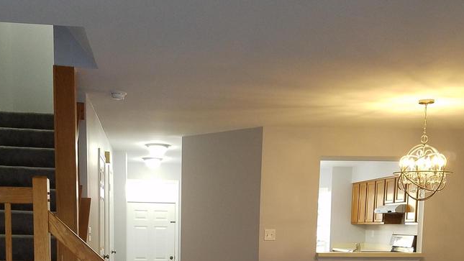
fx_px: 554
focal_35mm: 45
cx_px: 208
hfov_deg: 45.4
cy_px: 259
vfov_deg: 25.3
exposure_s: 1/40
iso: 160
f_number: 1.7
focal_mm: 4.2
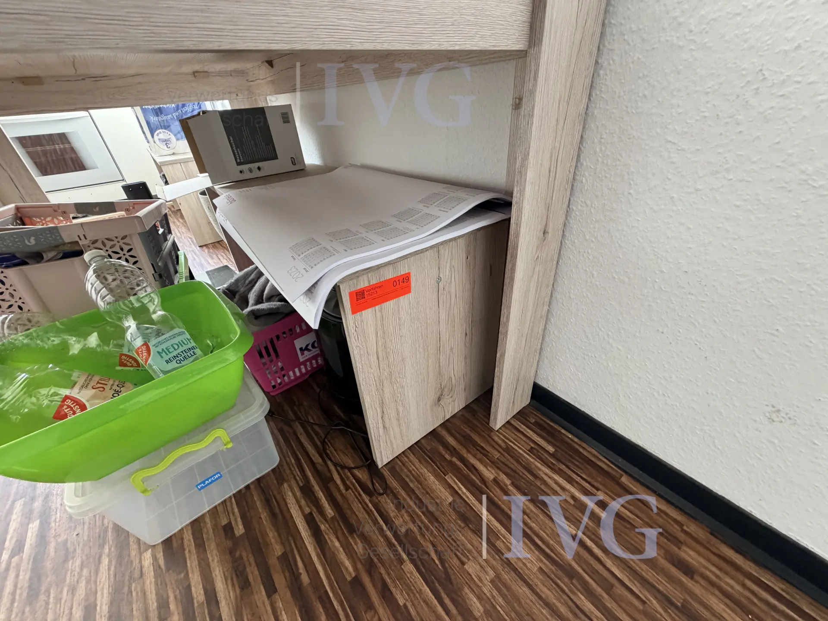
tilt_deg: -35.1
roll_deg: +4.5
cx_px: 414
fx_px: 335
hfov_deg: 102.1
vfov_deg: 85.7
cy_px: 310
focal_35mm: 14
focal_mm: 2.22
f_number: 2.2
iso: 320
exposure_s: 1/121
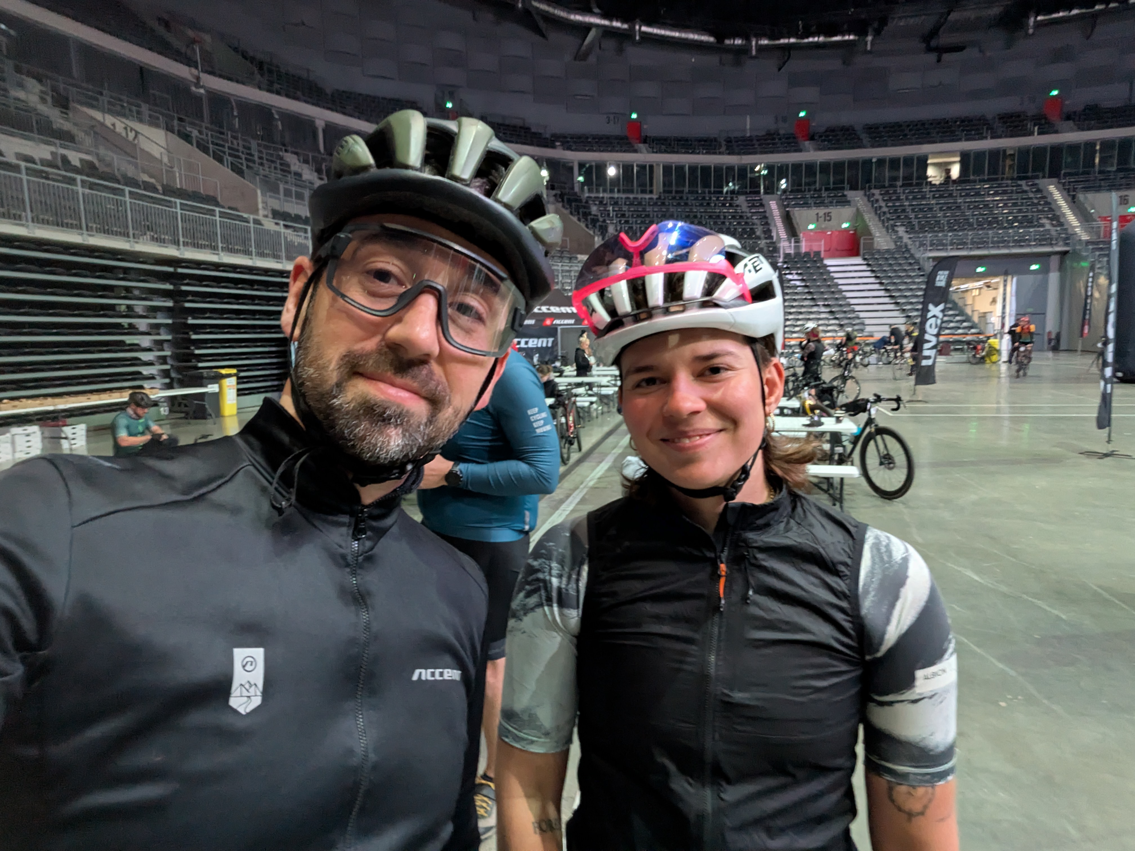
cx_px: 568
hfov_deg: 79.0
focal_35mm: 21
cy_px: 426
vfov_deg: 63.4
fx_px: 689
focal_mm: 2.74
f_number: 2.2
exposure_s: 1/25
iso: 439
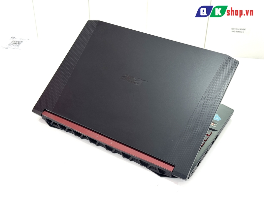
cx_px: 132
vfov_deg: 30.3
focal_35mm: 48
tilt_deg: -33.9
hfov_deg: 39.7
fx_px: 366
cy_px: 99
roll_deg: +0.3
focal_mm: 6.76
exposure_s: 1/121
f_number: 1.78
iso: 80
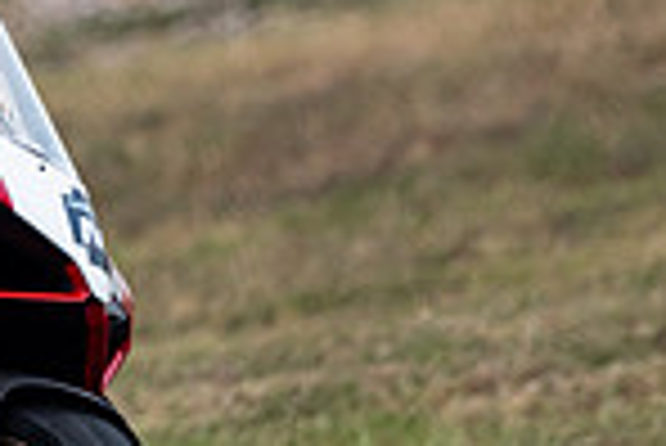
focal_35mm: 2944
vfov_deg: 0.5
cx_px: -414
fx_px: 54516
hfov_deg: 0.7
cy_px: 218
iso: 500
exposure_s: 1/2500
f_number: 5.6
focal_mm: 500
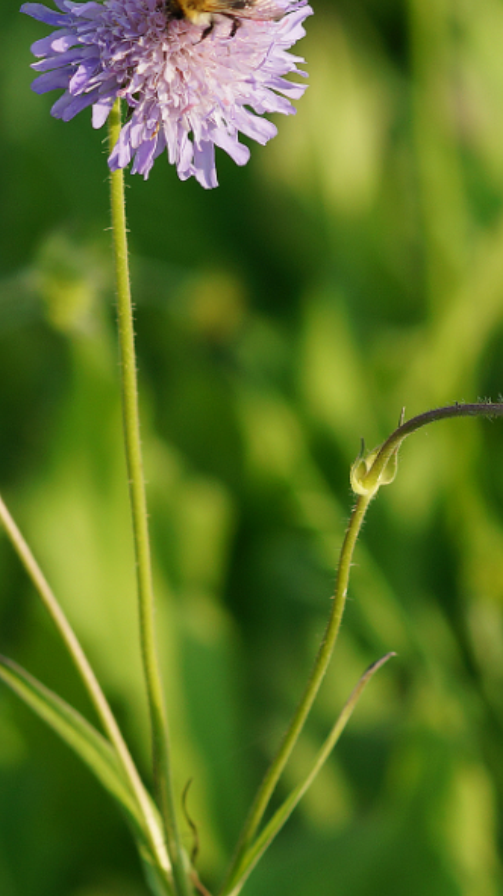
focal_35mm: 319
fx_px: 7571
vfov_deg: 6.8
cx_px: 358
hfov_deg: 3.8
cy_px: 340
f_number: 5.6
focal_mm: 100
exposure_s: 1/200
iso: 100
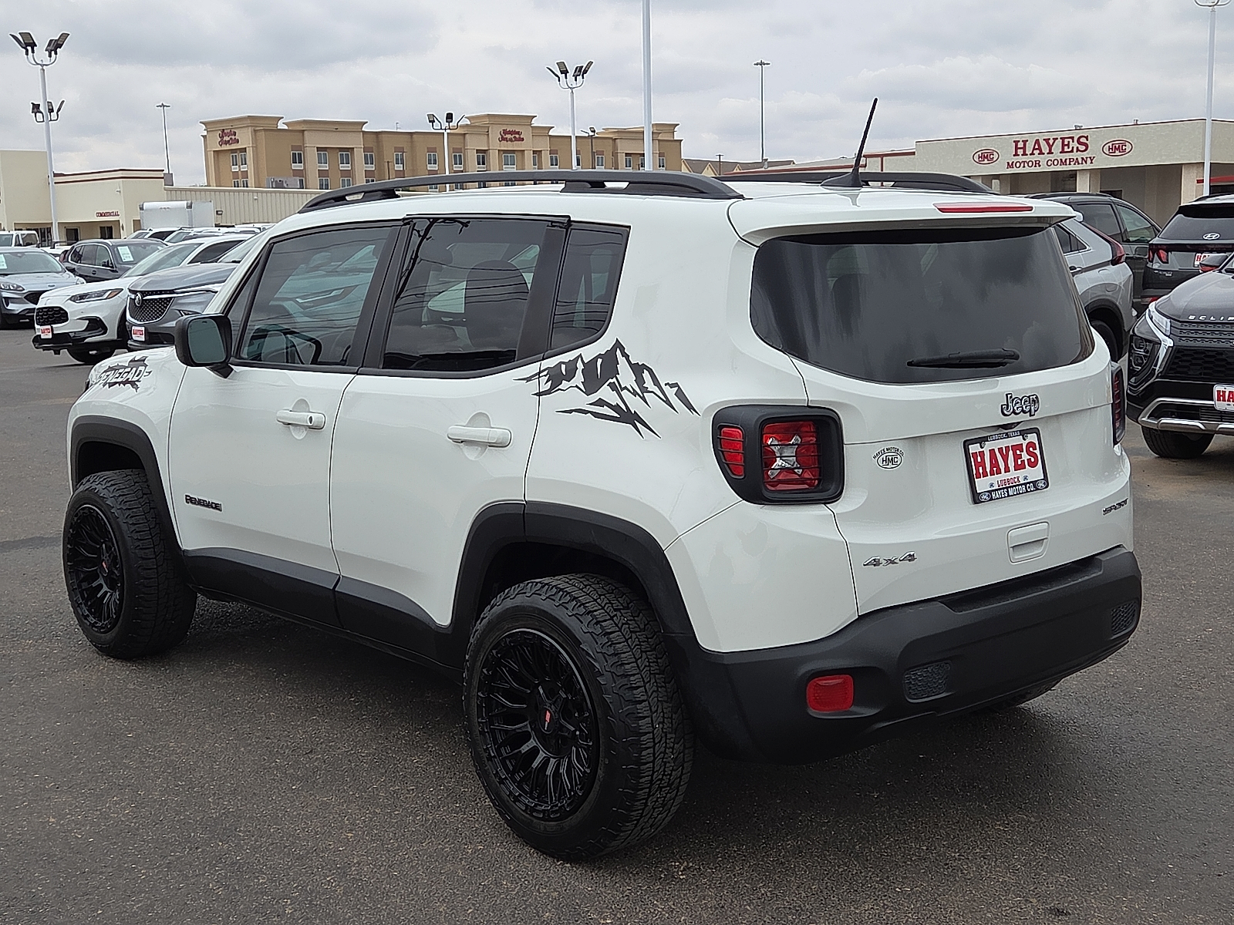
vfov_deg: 32.9
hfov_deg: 42.9
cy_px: 462
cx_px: 617
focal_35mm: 44
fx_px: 1569
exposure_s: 1/2000
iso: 76
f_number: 1.8
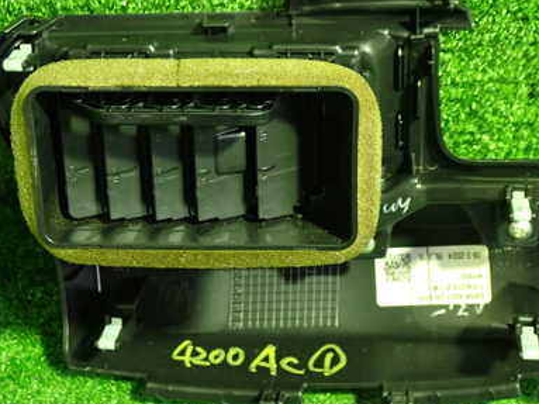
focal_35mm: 69
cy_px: 168
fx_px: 1074
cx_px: 319
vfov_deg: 21.3
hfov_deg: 28.1
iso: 800
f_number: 2.9
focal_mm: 7.84
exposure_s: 1/25
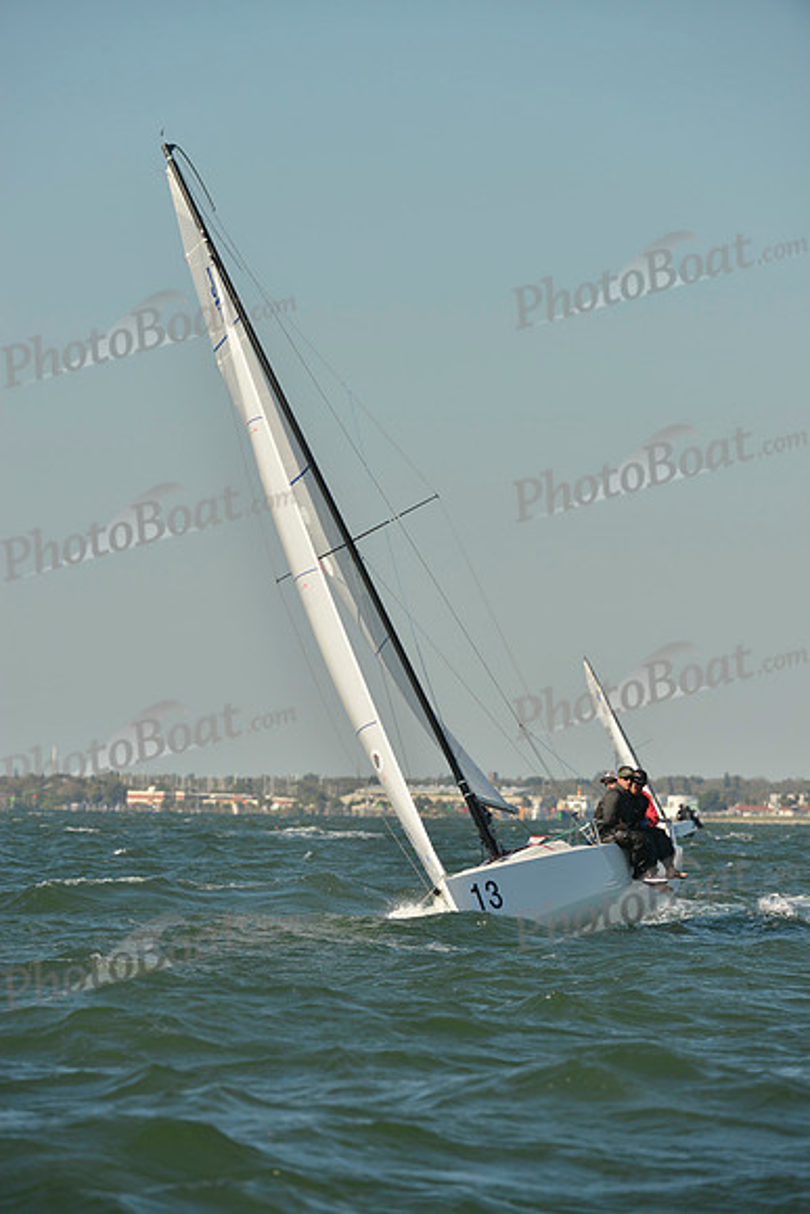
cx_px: 405
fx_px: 8432
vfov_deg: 8.2
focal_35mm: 250
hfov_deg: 5.5
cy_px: 607
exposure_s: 1/1250
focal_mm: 250
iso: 280
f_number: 8
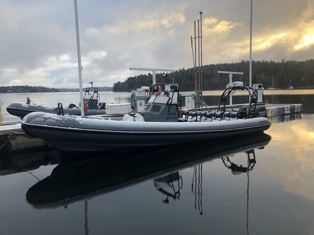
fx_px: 254
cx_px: 157
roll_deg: +1.5
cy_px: 118
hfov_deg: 63.4
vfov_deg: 49.7
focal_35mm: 28
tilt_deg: -7.0
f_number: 1.8
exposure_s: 1/132
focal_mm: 4
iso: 20
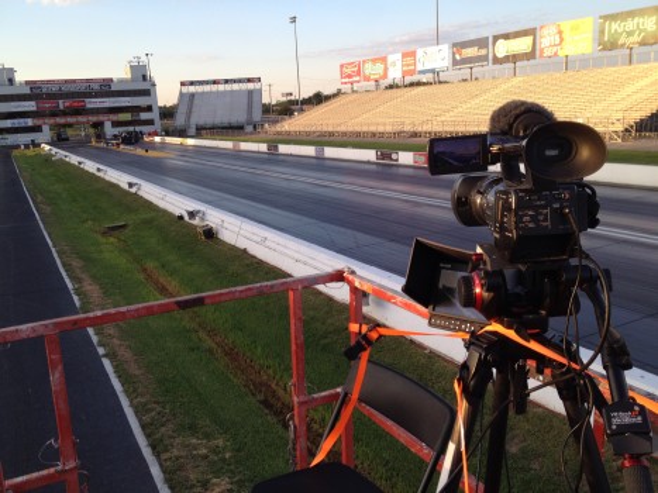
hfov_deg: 52.6
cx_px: 329
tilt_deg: -11.9
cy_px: 246
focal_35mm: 35
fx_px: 665
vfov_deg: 40.7
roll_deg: +3.9
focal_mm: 4.28
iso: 50
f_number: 2.4
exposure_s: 1/282
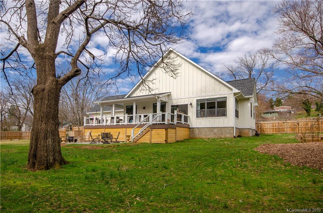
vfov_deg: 59.2
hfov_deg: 81.4
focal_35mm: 21
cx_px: 162
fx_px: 188
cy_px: 106
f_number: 10
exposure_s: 1/200
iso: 100
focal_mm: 14
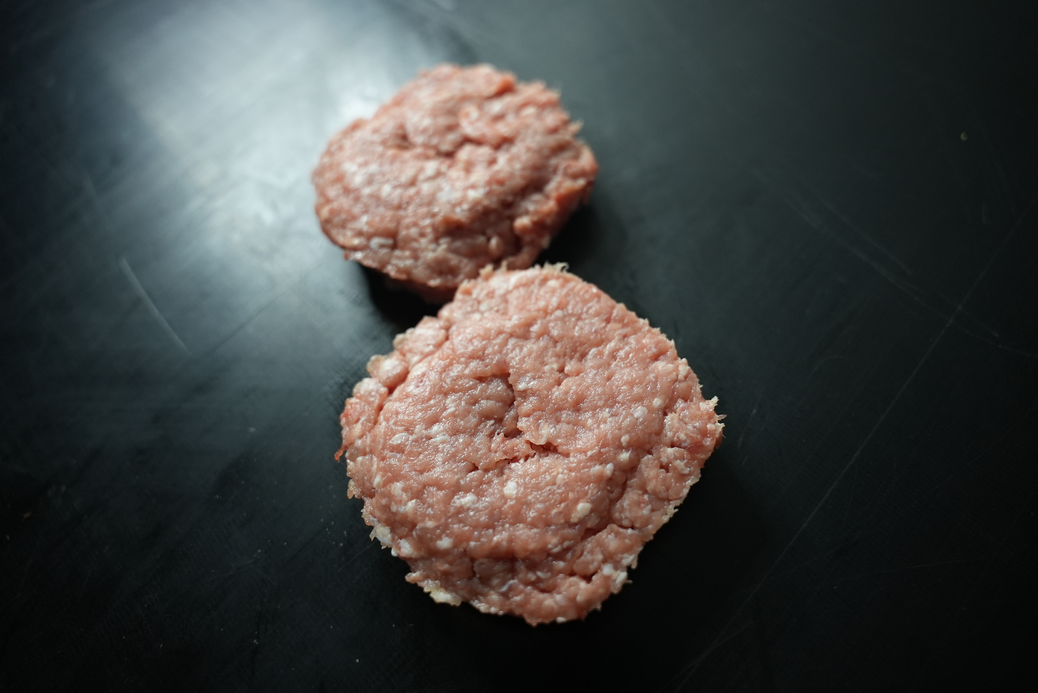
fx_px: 692
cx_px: 519
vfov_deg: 53.2
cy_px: 346
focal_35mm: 24
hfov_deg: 73.7
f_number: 2.8
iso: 2000
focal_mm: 24
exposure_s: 1/100
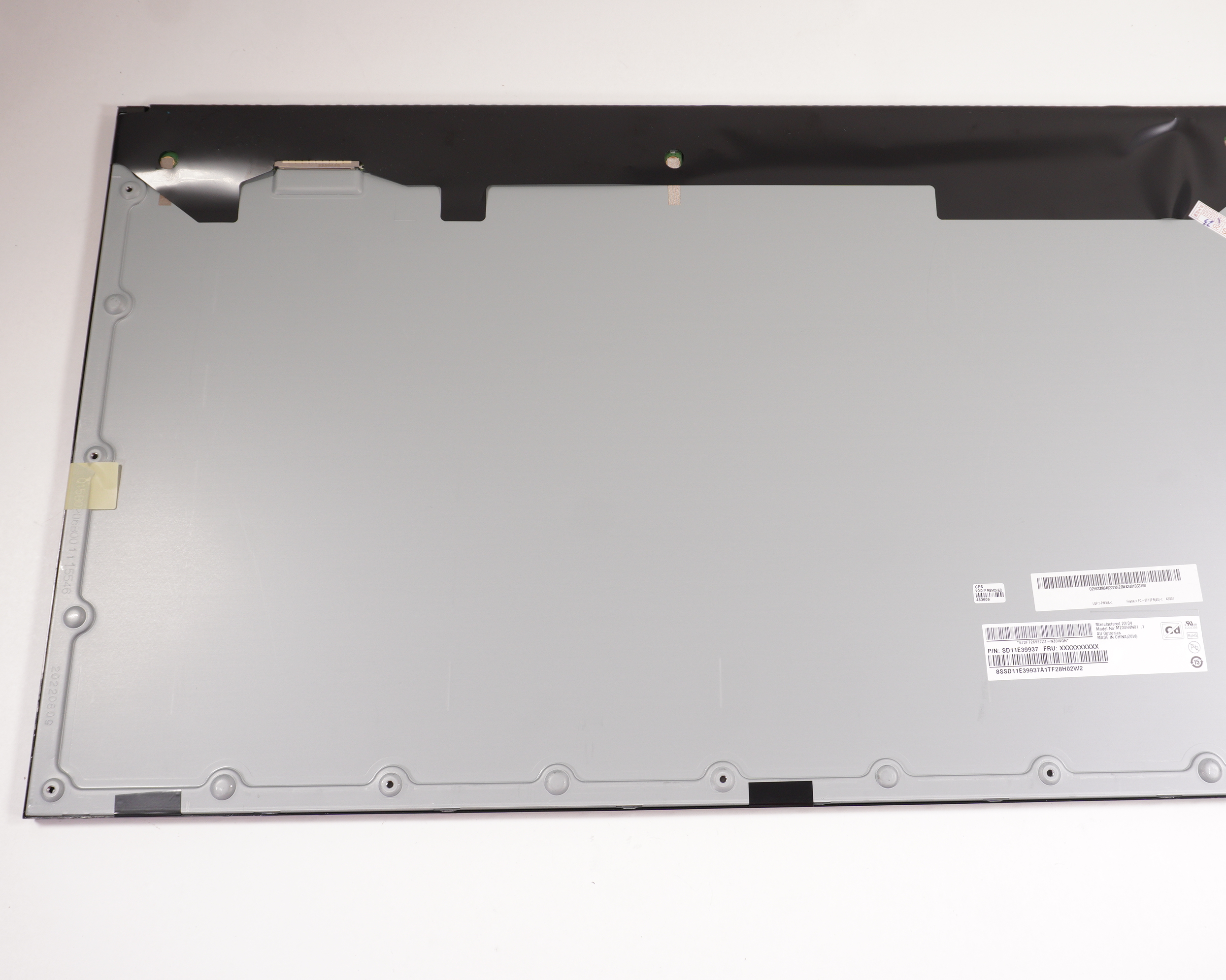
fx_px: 1234
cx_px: 703
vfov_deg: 43.4
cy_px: 489
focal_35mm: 34
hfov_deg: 52.6
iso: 400
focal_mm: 20
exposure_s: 1/100
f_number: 5.6
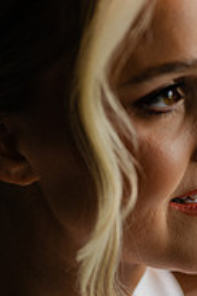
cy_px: 235
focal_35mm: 123
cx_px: 158
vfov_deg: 16.5
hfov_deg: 11.1
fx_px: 1010
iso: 140
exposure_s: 1/250
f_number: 2
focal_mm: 50
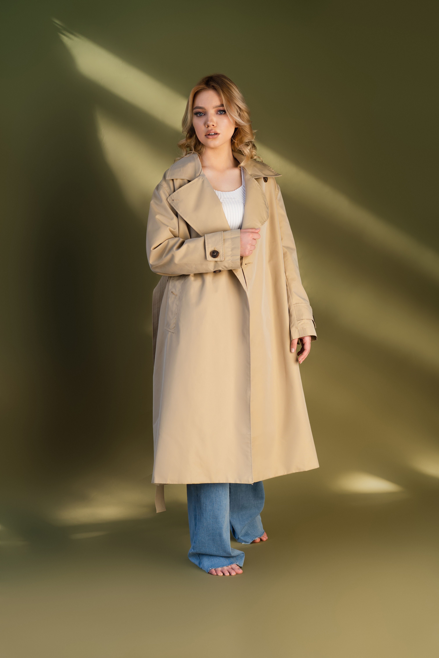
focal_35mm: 55
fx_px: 1005
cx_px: 220
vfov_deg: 36.2
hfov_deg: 24.6
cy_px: 329
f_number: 4.5
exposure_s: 1/250
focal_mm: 55
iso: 125
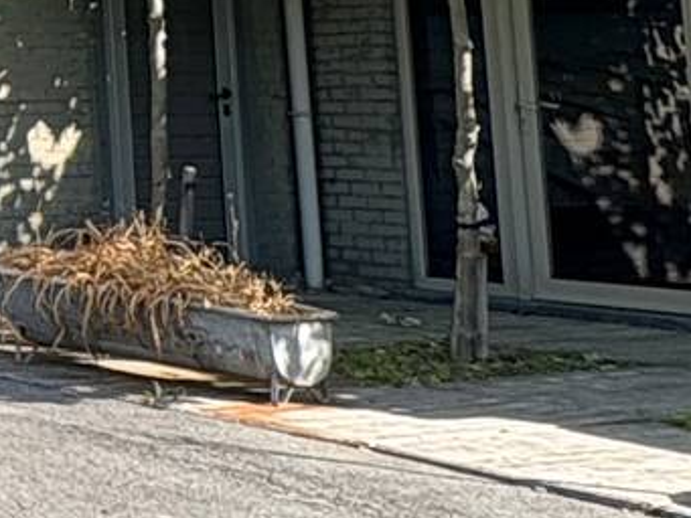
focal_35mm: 105
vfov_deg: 13.7
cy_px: -113
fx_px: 2097
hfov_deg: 13.6
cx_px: -961
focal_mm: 2.22
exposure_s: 1/771
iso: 64
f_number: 2.2
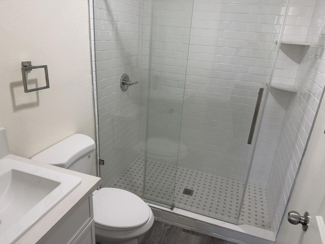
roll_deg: -4.7
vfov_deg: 56.8
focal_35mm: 24
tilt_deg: -21.8
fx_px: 225
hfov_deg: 71.6
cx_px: 162
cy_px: 122
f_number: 1.78
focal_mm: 6.76
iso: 160
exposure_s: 1/120
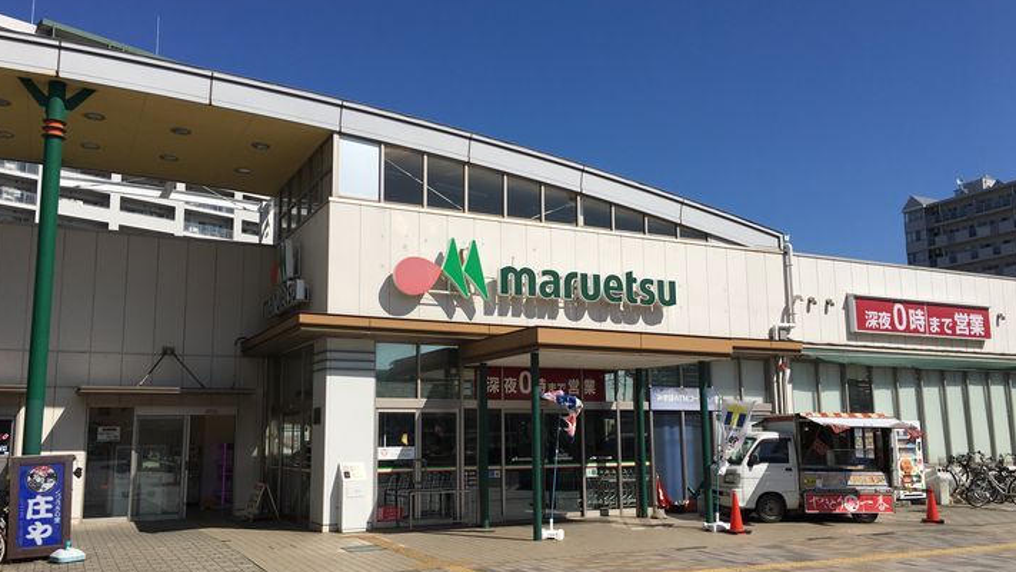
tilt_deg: +9.1
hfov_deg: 61.0
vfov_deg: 36.7
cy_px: 303
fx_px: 862
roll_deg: -1.9
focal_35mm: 32
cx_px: 507
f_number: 2.2
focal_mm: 4.15
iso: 25
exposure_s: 1/3497
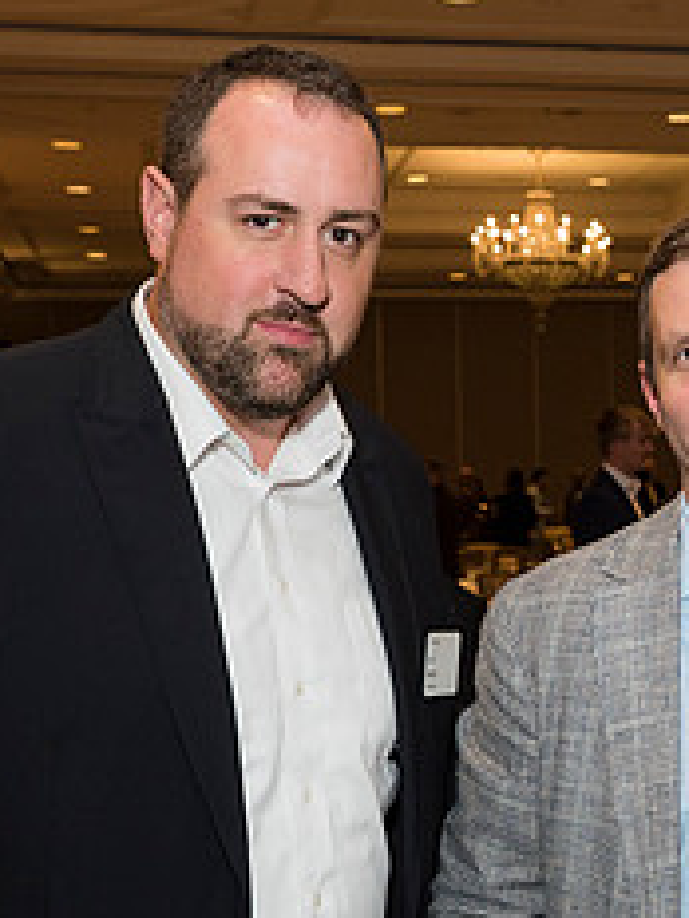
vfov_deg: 25.2
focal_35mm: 77
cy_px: 619
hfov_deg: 18.3
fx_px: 2043
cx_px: 780
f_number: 5.6
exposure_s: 1/125
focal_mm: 32
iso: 800
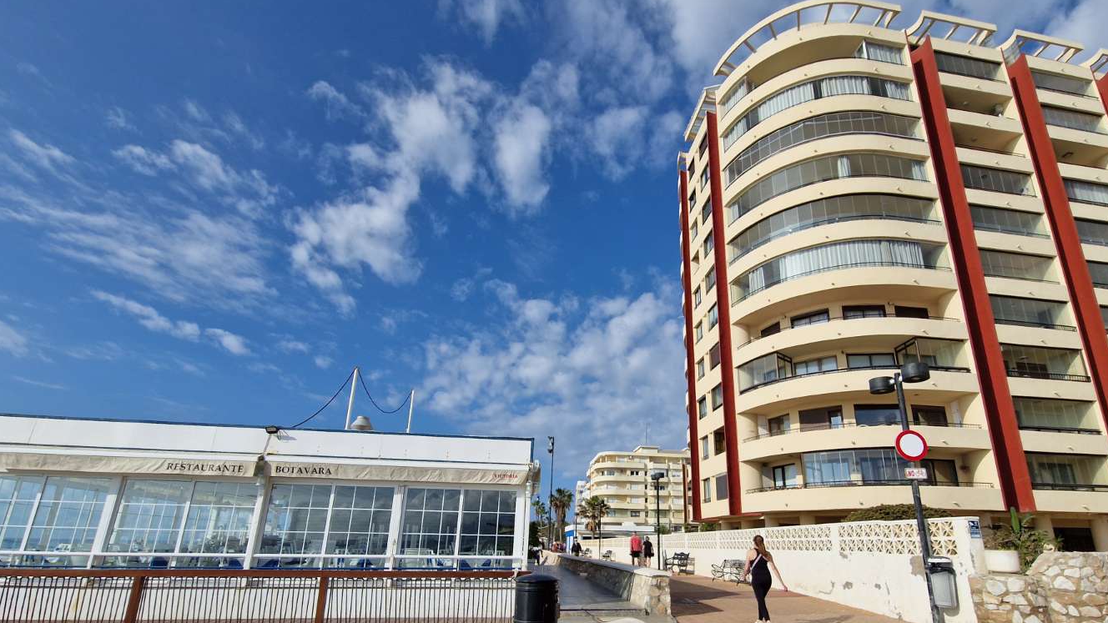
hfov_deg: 99.2
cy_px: 385
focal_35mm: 16
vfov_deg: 66.2
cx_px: 596
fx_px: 470
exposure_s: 1/4480
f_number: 2.2
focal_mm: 2.2
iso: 50
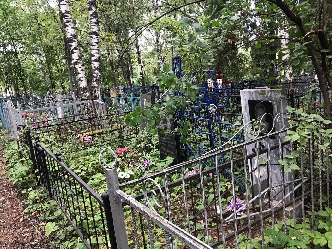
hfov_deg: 63.4
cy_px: 124
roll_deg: +8.3
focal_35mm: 28
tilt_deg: -10.9
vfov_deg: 49.7
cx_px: 166
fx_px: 269
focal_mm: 3.99
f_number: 1.8
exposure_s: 1/33
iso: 25
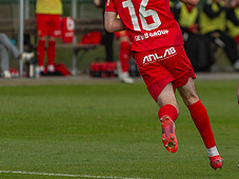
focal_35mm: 638
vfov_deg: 2.3
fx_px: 4403
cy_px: 15
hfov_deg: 3.1
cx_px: 146
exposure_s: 1/1600
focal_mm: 200
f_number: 3.2
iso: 220
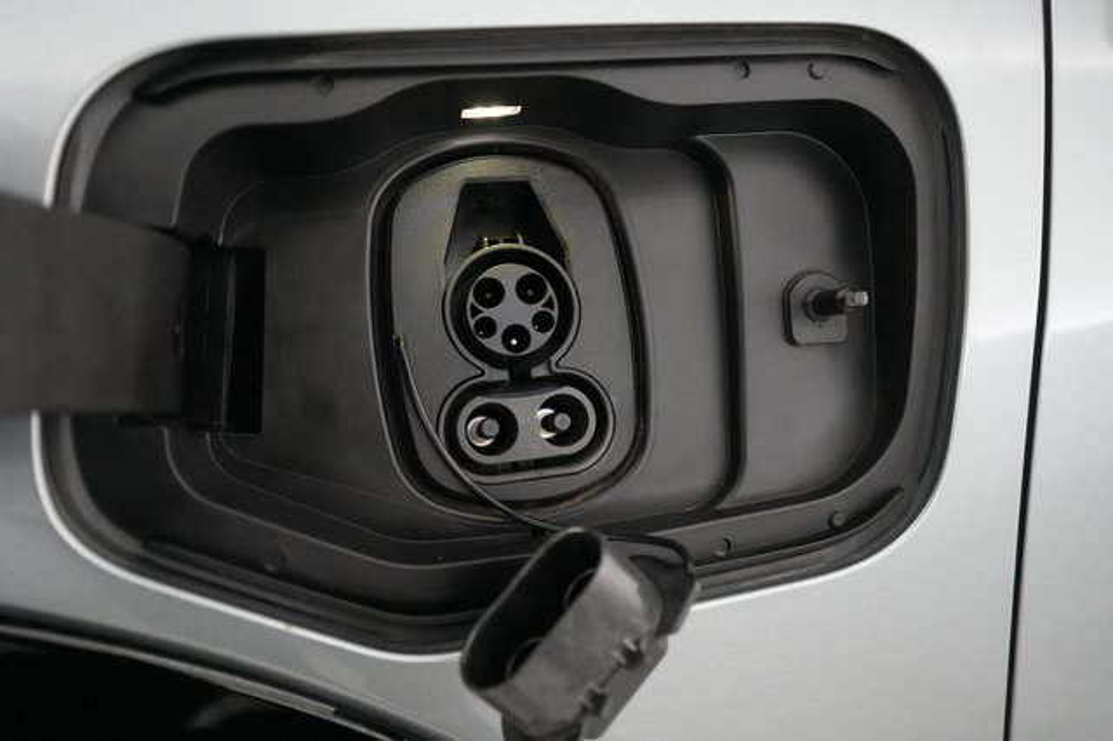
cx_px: 556
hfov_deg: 65.5
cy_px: 370
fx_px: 865
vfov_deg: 46.4
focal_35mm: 28
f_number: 2.8
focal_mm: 28
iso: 8000
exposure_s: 1/160
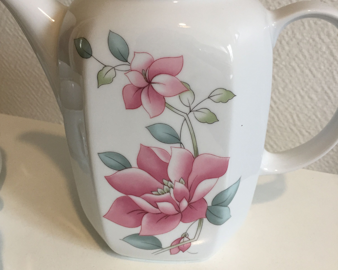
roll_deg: -0.3
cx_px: 169
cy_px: 124
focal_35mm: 38
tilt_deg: -29.5
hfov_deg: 47.9
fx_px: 380
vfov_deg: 39.1
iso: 64
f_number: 2.2
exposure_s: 1/33
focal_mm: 4.15
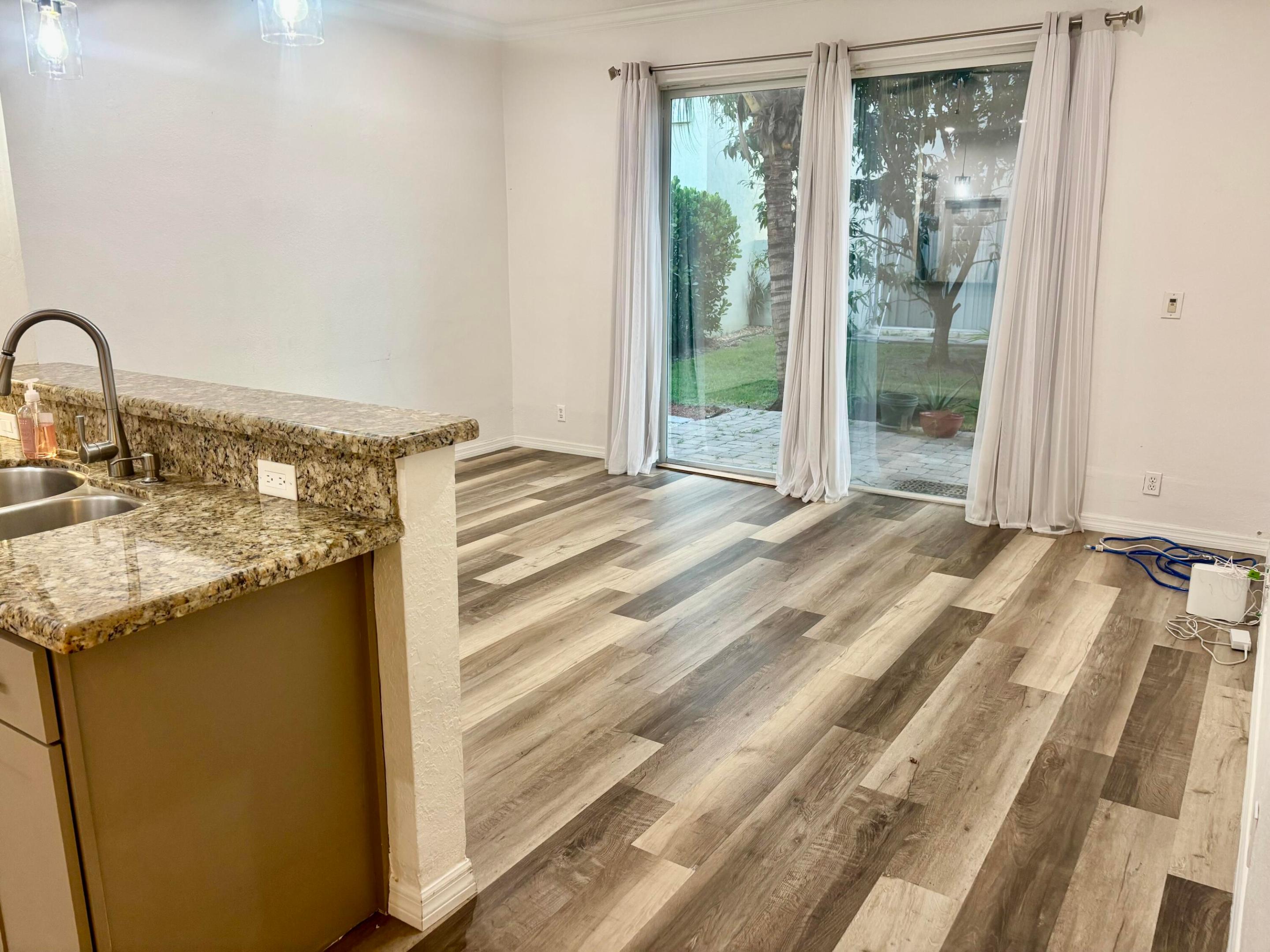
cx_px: 635
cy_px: 476
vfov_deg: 53.1
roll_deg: -0.4
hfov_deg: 67.3
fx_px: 954
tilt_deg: -13.1
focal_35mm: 26
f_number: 1.6
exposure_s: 1/60
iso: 125
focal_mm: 5.96
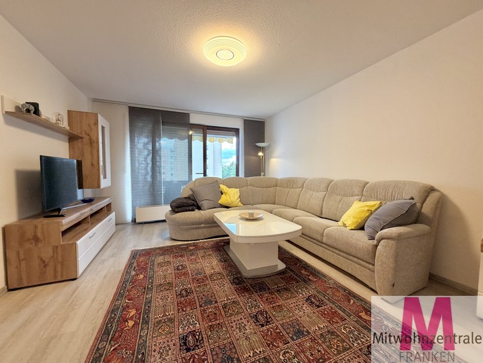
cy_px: 182
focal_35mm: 14
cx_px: 242
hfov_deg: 102.1
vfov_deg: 85.7
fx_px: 195
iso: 250
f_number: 2.2
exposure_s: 1/100
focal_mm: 2.22
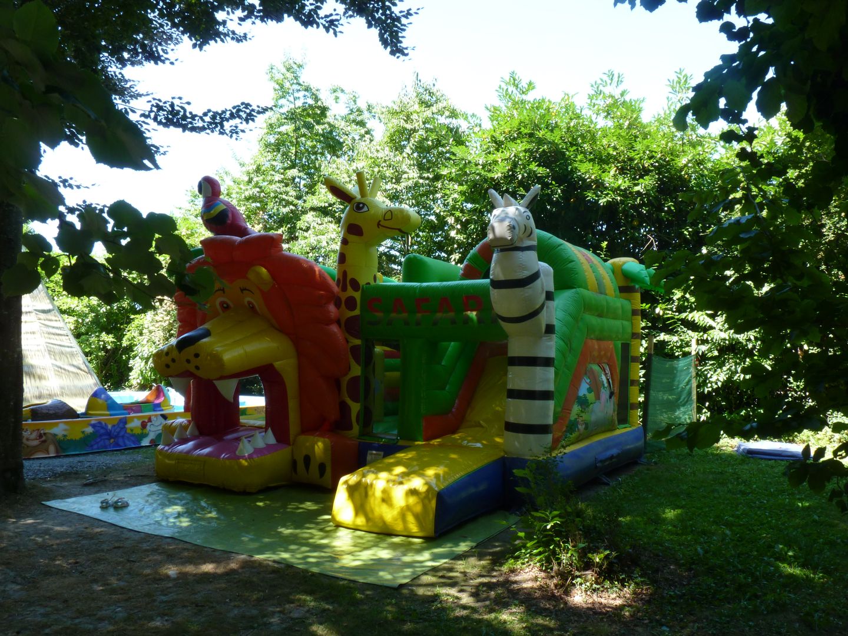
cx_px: 424
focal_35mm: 30
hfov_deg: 60.0
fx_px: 735
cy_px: 318
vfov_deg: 46.8
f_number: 7.1
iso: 125
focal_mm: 5.4
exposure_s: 1/30
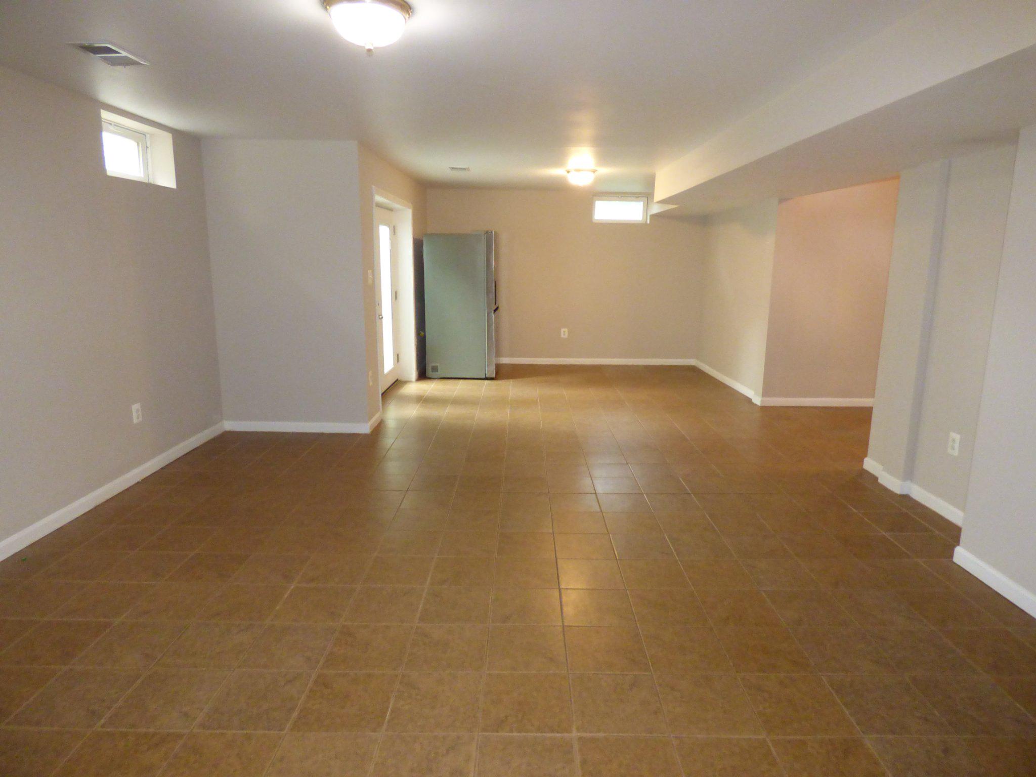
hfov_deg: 81.7
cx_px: 518
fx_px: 599
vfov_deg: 66.0
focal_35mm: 20
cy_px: 388
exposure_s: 1/15
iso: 640
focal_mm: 3.58
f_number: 2.8
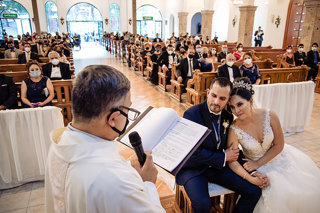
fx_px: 257
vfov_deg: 45.2
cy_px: 111
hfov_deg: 63.8
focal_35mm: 29
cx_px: 170
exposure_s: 1/160
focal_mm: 27
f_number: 4
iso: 3200
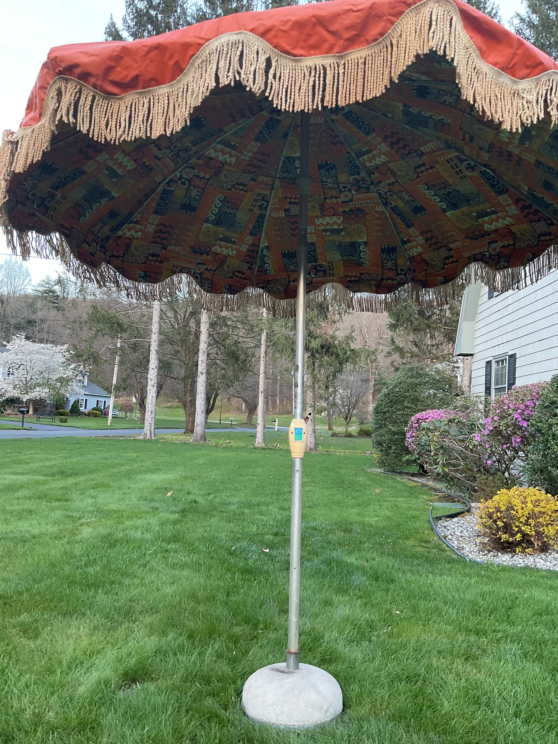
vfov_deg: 61.7
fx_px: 623
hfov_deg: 48.2
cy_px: 372
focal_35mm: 29
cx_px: 279
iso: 64
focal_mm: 3
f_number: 1.8
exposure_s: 1/60
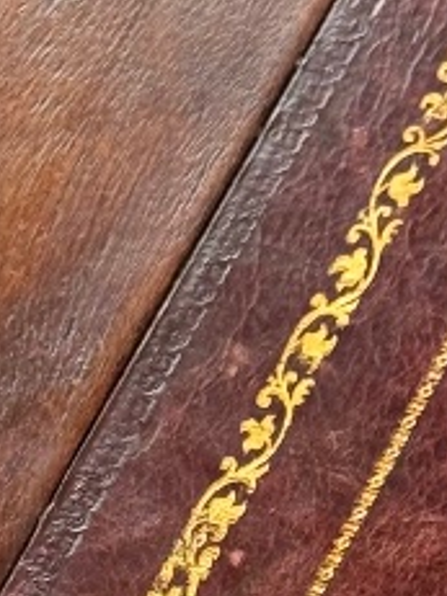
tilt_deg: -75.1
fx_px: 4291
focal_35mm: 249
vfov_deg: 7.9
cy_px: 676
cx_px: 202
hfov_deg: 6.0
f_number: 1.78
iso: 80
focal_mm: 6.76
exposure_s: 1/50
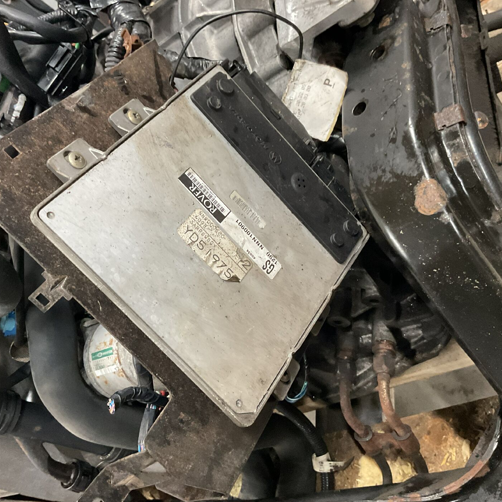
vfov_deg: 47.2
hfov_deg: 47.1
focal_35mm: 35
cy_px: 250
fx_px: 574
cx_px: 223
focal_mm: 3
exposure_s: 1/33
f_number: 1.8
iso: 320
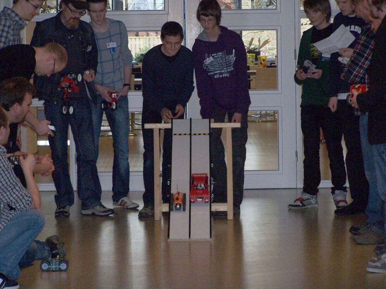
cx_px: 193
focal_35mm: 169
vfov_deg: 8.8
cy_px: 144
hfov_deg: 11.7
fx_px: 1885
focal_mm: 28
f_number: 3.2
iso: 140
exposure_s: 1/125
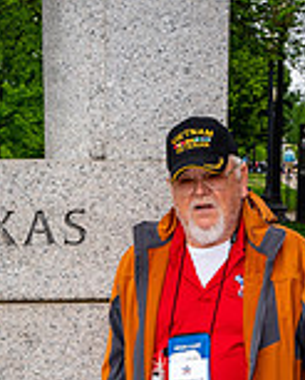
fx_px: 990
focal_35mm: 88
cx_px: 115
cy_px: 402
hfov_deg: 17.5
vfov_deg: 20.8
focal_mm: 32
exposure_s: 1/640
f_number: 8
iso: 1000
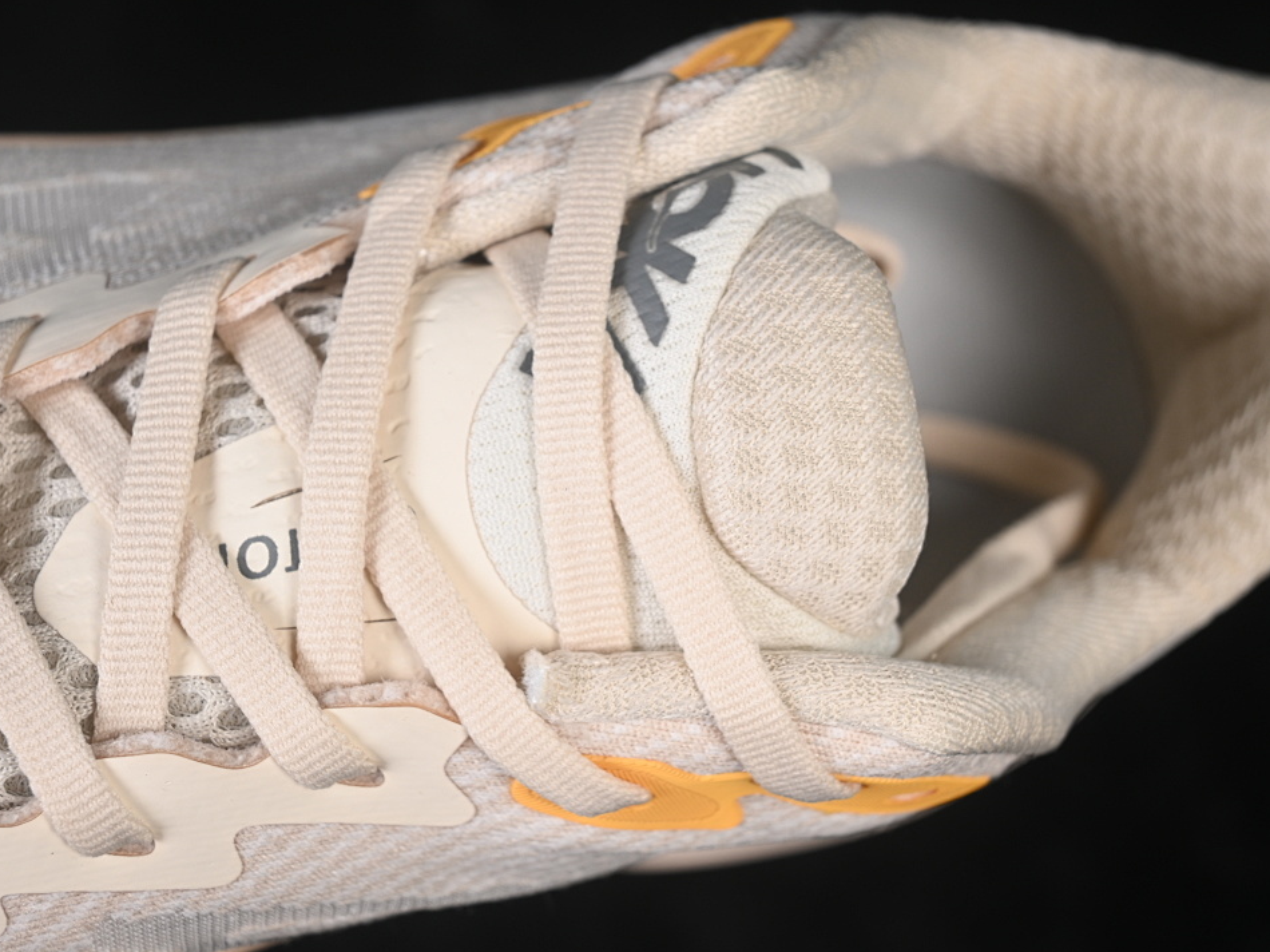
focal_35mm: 82
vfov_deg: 18.0
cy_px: 476
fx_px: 3008
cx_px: 576
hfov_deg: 23.8
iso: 160
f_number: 7.1
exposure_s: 1/80
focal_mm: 50
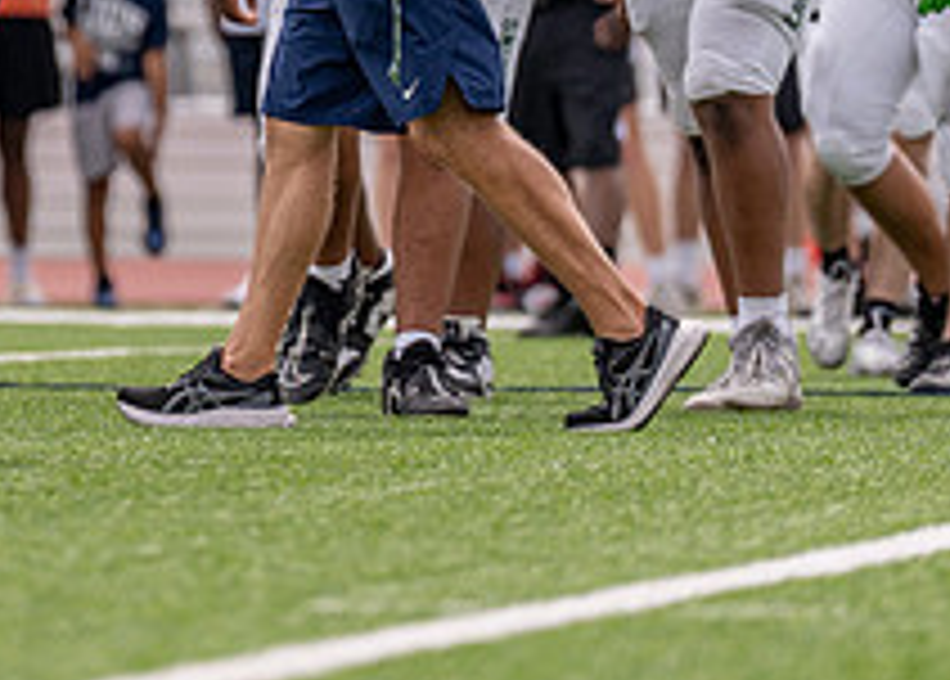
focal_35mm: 626
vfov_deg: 2.3
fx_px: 16901
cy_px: -153
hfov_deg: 3.2
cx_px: 387
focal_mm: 200
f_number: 2.8
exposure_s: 1/2500
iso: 250
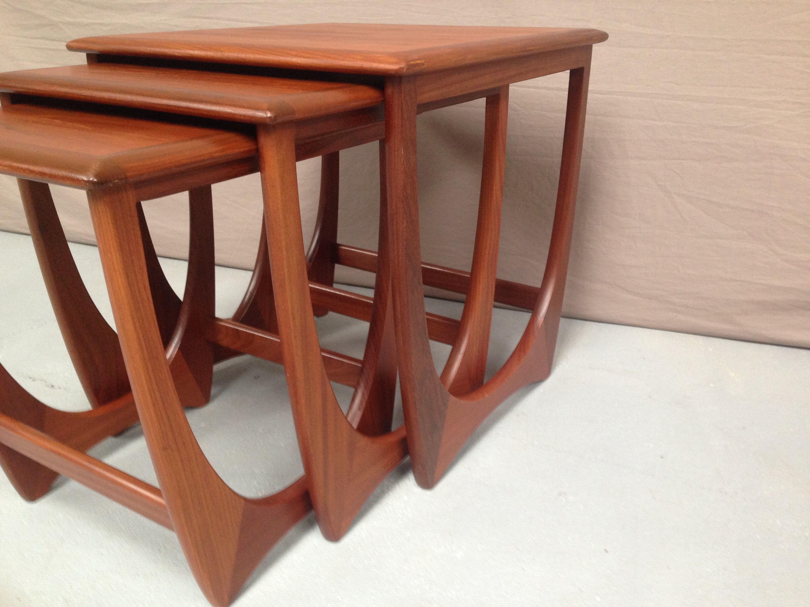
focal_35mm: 33
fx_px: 772
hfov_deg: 55.4
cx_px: 405
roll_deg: +1.5
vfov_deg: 42.9
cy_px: 304
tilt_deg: -22.7
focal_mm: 4.12
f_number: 2.4
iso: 160
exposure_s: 1/20
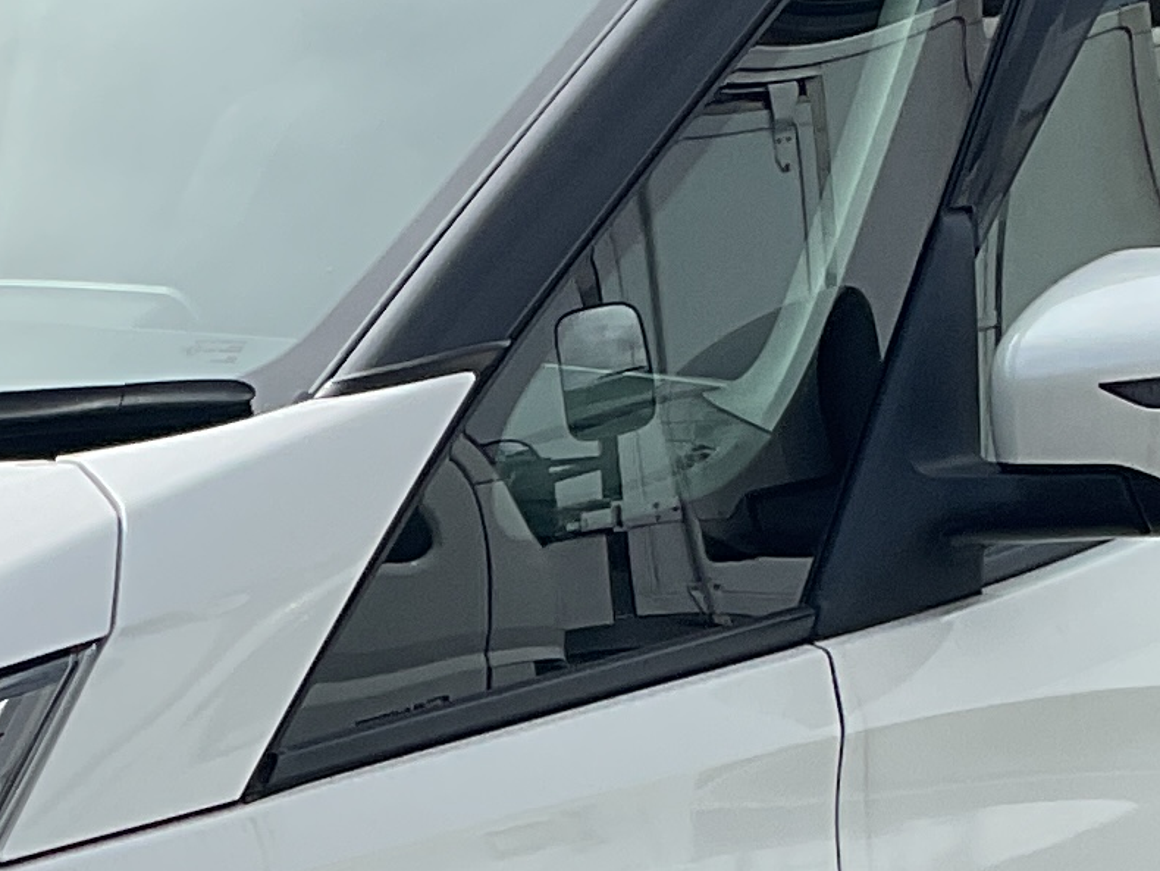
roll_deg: +0.5
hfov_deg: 13.2
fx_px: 4961
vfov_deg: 9.8
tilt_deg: -12.5
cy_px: 1178
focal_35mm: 148
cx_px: 128
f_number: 1.8
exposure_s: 1/2320
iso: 16
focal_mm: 3
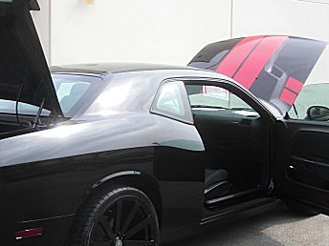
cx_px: 113
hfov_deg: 28.8
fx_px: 637
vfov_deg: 21.8
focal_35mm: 67
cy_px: 175
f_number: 2.8
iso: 50
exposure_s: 1/320
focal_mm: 6.3
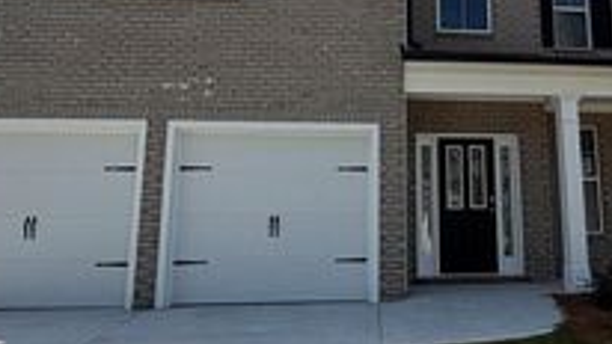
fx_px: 601
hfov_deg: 52.8
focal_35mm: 37
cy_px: 99
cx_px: 416
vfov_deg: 31.6
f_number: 2.2
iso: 20
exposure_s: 1/1145
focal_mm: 2.22
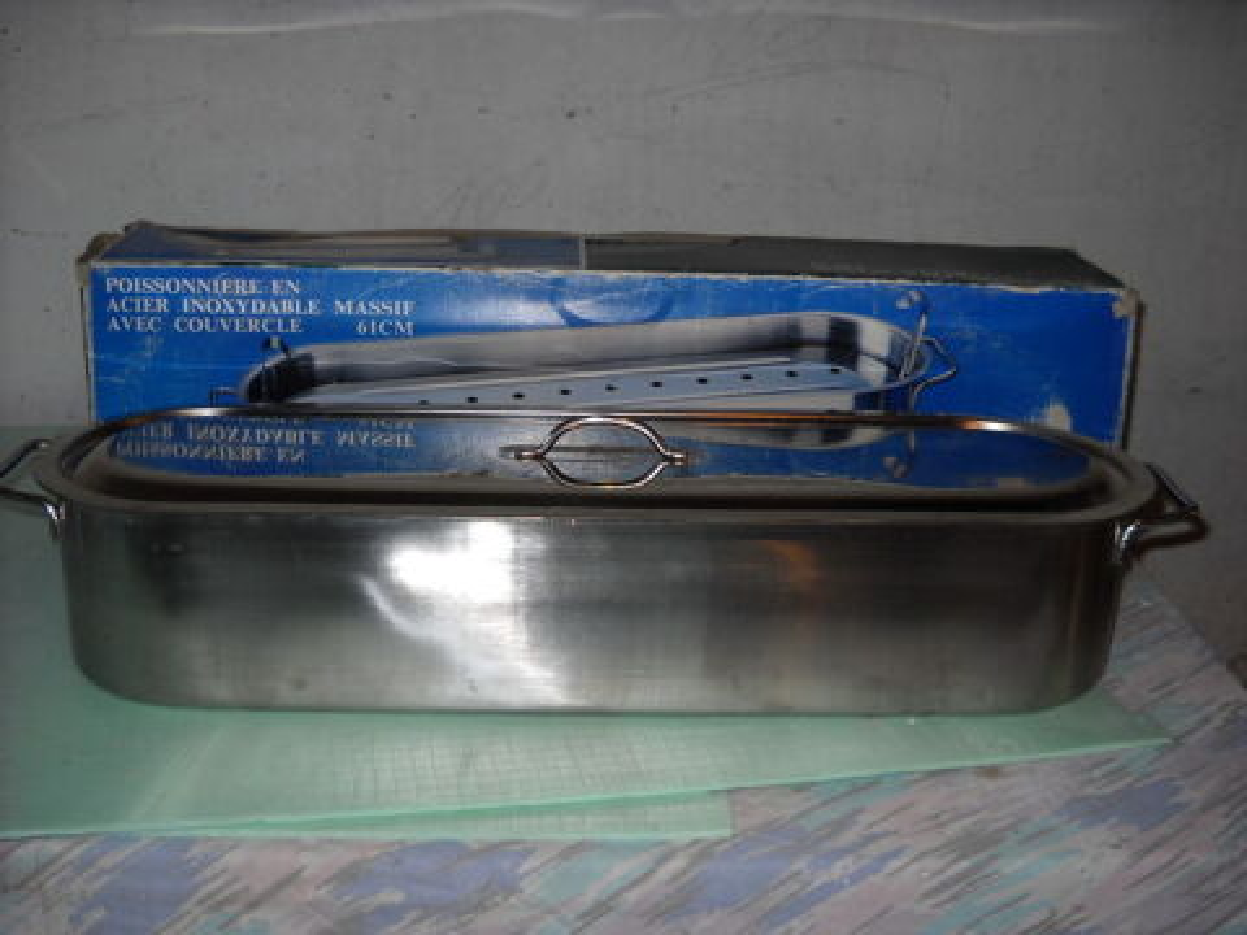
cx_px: 624
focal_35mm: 41
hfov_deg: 45.8
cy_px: 468
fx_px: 1477
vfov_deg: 35.1
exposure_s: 1/30
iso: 64
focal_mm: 6.72
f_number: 3.1
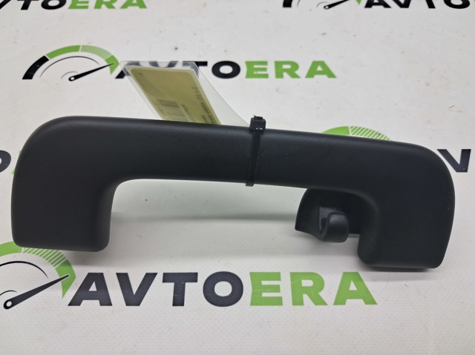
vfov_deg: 51.3
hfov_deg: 65.4
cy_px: 178
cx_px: 238
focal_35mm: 27
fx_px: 370
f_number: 1.8
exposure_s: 1/100
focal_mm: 4
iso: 50
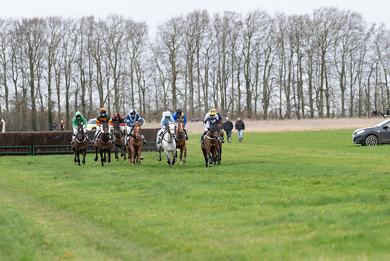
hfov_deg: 7.2
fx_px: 3088
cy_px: 130
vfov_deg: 4.8
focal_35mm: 285
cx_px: 195
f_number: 4
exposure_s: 1/1250
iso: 500
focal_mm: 190
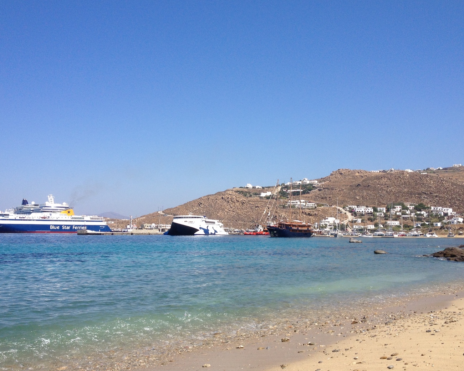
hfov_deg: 43.8
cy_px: 191
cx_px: 247
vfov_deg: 35.7
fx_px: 577
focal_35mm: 42
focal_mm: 4.28
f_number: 2.4
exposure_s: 1/2123
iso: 50
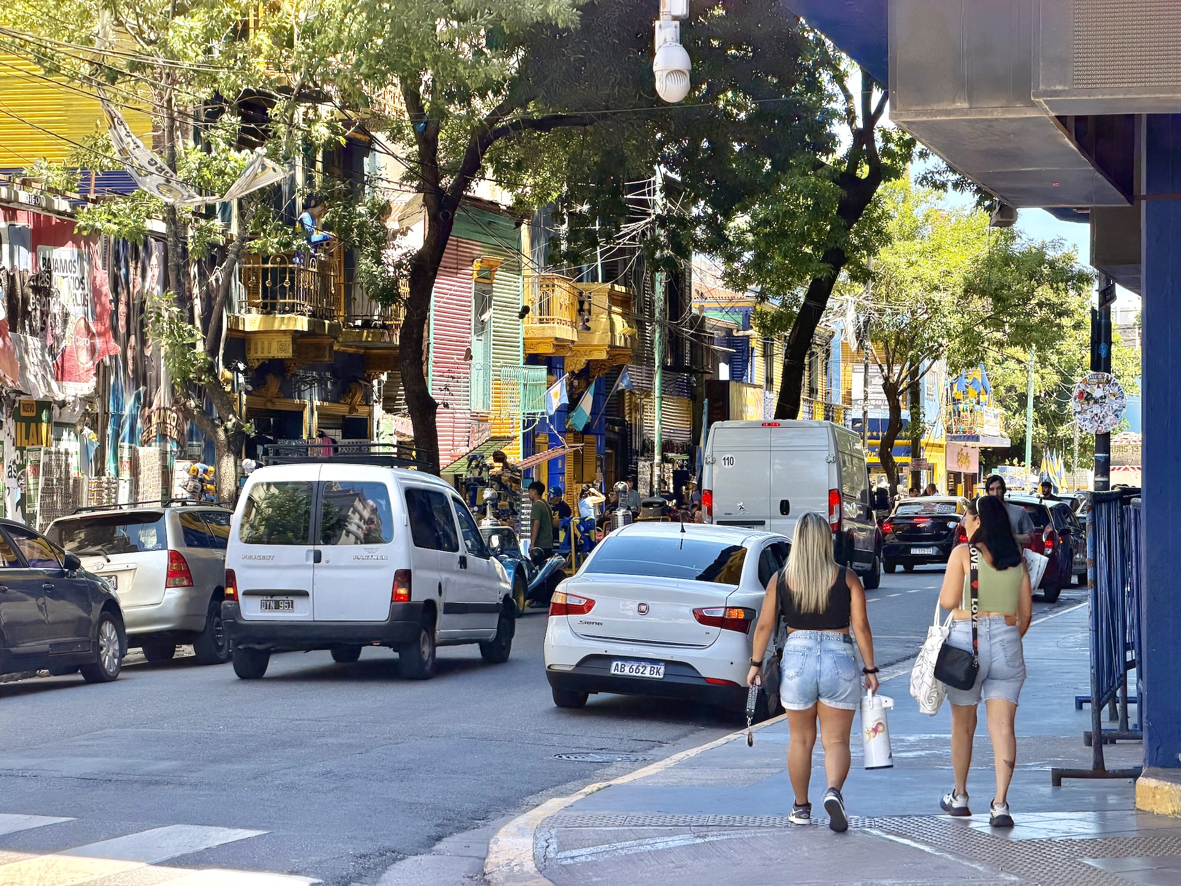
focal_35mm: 100
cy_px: 443
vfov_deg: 14.8
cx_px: 590
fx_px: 3412
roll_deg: +0.0
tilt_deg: +0.3
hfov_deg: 19.6
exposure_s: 1/156
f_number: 2.8
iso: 50
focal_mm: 16.89
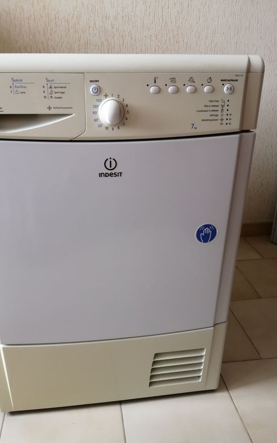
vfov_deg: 66.5
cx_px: 121
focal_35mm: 28
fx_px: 338
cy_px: 224
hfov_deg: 44.4
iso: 100
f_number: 1.8
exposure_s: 1/33.3
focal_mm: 3.6
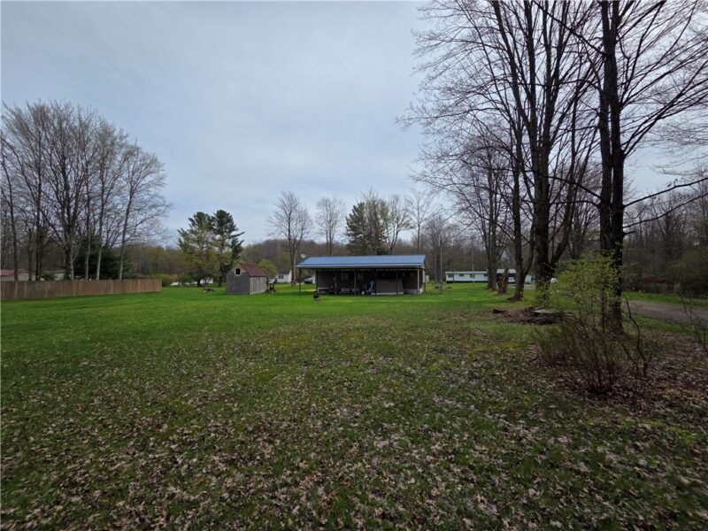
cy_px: 266
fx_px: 266
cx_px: 354
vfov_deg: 89.9
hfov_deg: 106.2
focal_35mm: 13
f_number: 2.2
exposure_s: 1/2614
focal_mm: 2.2
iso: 50
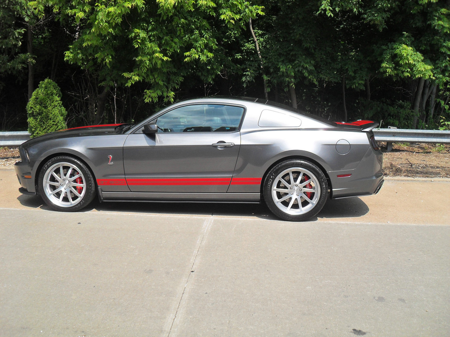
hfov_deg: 52.6
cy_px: 168
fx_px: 455
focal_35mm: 35
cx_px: 225
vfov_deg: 40.7
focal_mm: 6.2
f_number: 8.9
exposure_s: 1/125
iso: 100
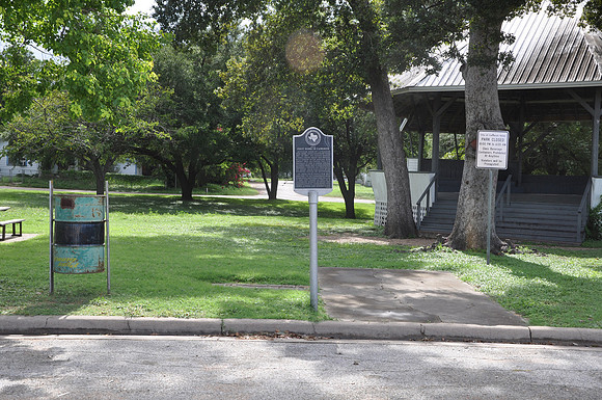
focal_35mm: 48
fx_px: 802
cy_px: 200
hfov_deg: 41.2
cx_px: 301
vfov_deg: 28.0
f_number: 9
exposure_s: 1/80
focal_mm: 32
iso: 200
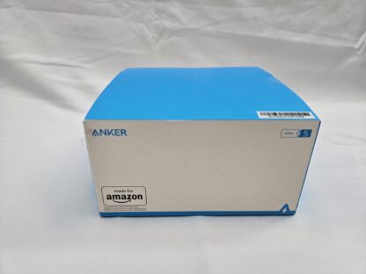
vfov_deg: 58.9
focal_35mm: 23
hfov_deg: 73.9
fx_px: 243
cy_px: 137
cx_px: 183
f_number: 1.8
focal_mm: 5.4
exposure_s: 1/200
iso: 25
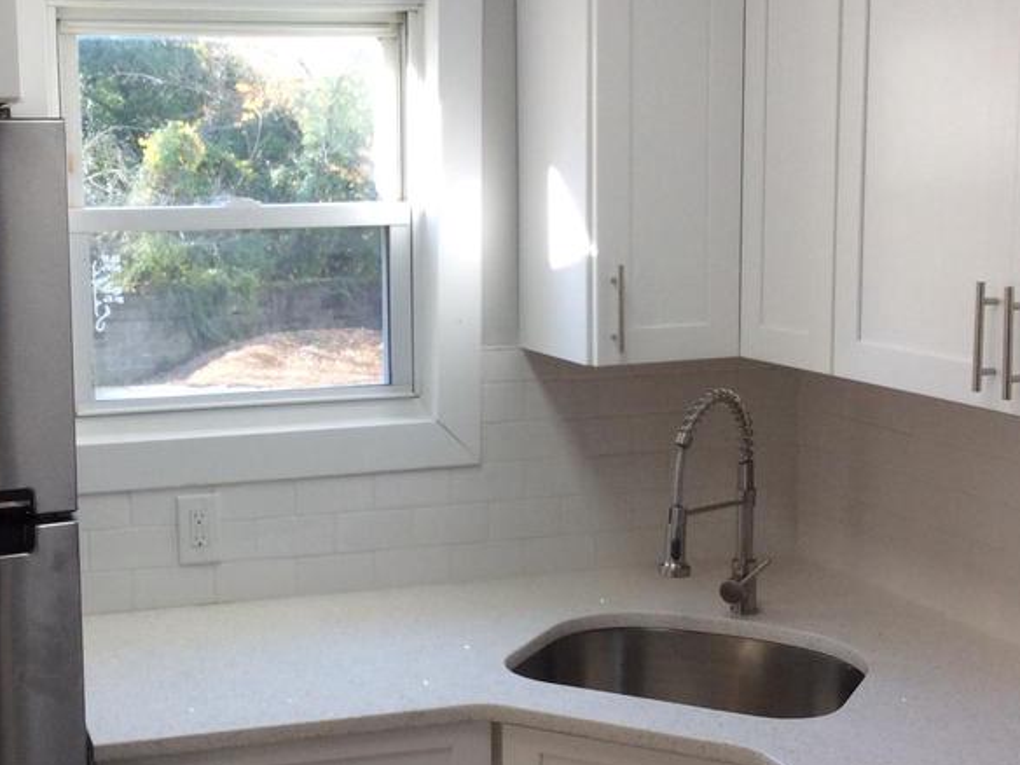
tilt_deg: -7.9
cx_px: 348
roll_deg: +1.8
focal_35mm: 56
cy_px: 382
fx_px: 1650
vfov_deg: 26.1
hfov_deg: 34.1
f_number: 2.4
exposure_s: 1/120
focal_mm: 3.3
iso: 50
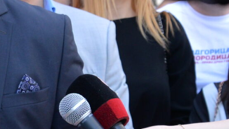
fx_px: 996
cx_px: -65
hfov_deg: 12.7
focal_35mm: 164
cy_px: 59
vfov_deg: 7.4
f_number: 5.6
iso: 500
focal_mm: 34
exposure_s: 1/1000
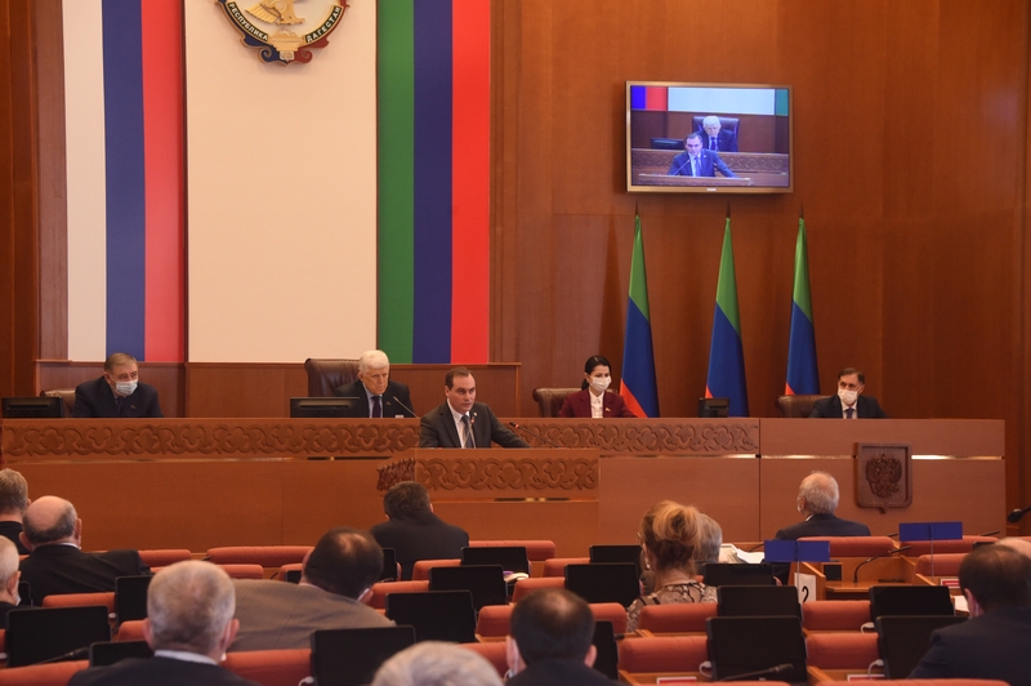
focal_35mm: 90
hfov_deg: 22.6
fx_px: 2575
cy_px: 343
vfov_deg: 15.2
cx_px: 516
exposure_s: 1/200
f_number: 5.6
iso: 5000
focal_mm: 90
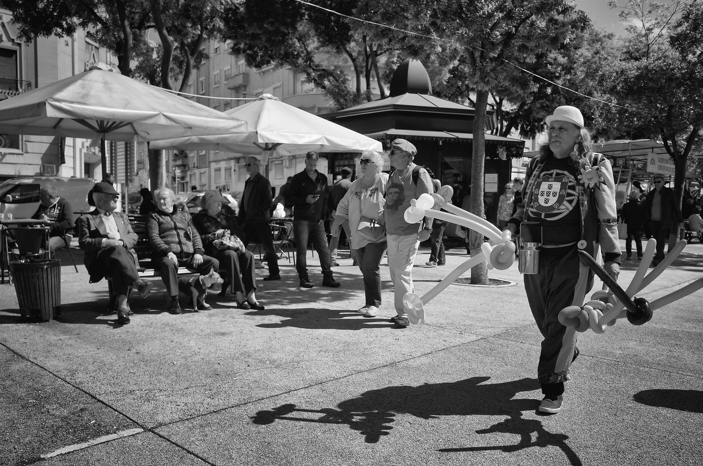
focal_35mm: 31
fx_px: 604
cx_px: 367
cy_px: 256
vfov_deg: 42.1
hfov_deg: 60.4
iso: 200
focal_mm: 18.3
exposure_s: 1/640
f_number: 4
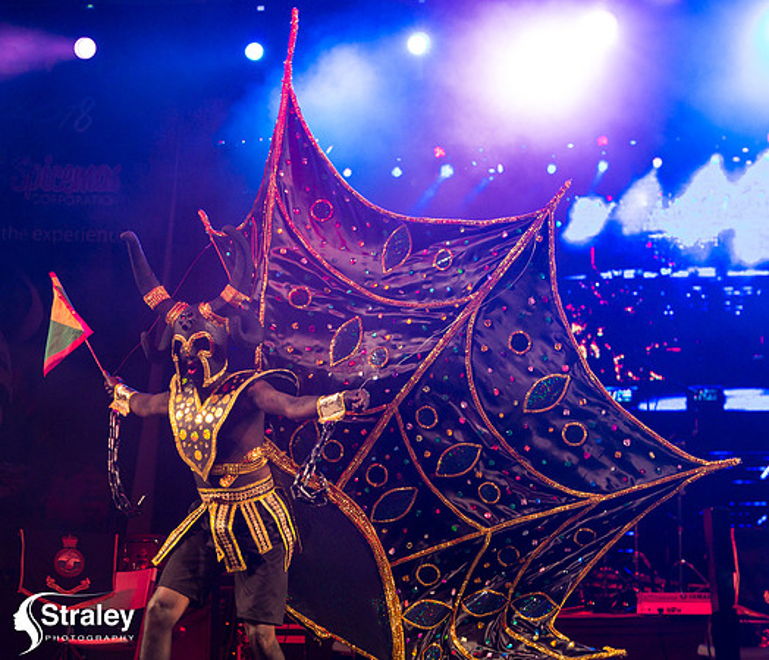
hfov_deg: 15.0
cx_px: 233
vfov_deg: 12.9
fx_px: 2917
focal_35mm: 125
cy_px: 357
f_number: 5.6
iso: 2500
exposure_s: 1/320
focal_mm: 98
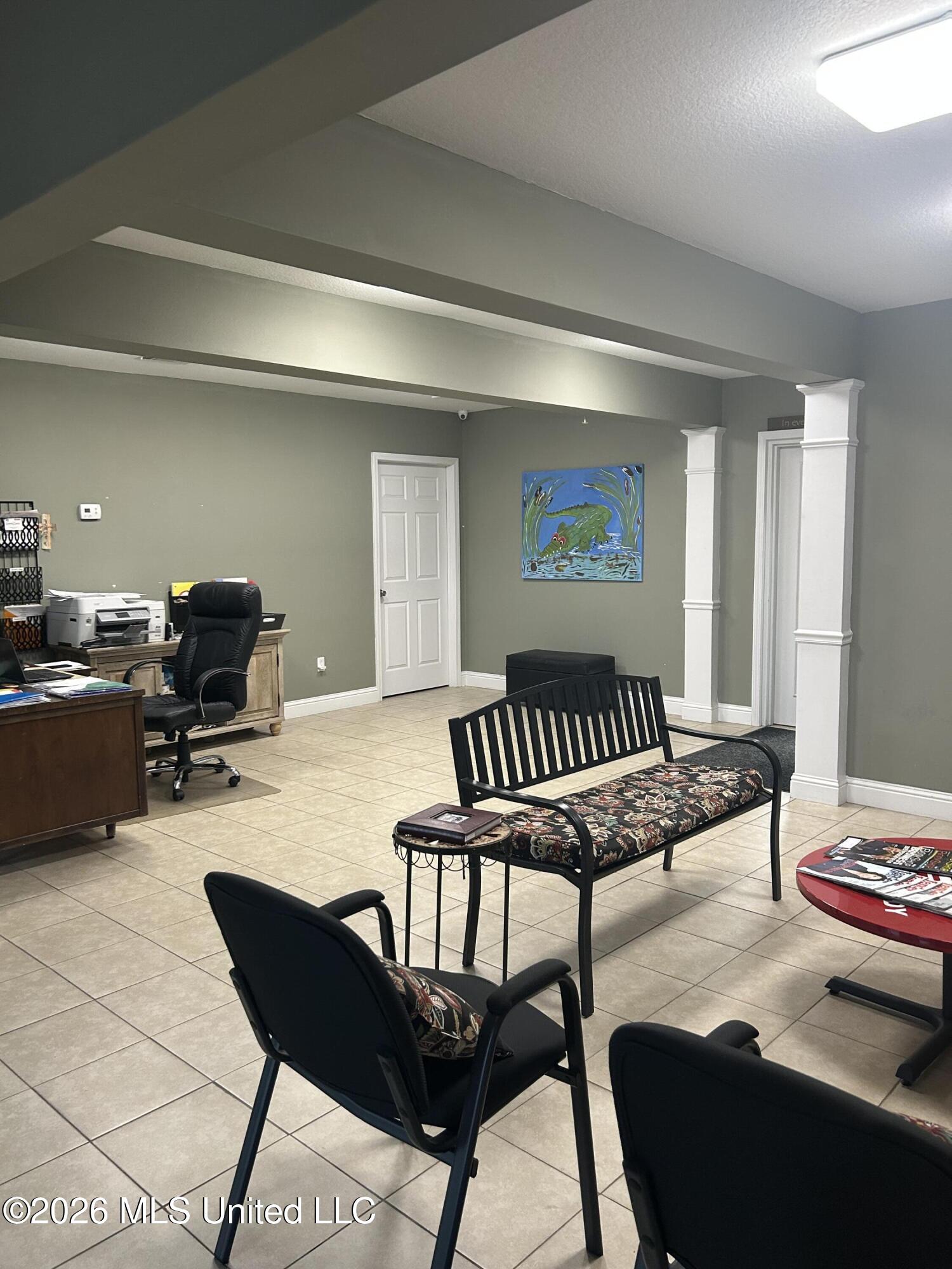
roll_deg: +0.8
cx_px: 476
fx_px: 953
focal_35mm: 26
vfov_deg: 67.3
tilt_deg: -5.7
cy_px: 634
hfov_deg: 53.1
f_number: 1.5
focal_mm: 5.7
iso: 160
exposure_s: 1/60
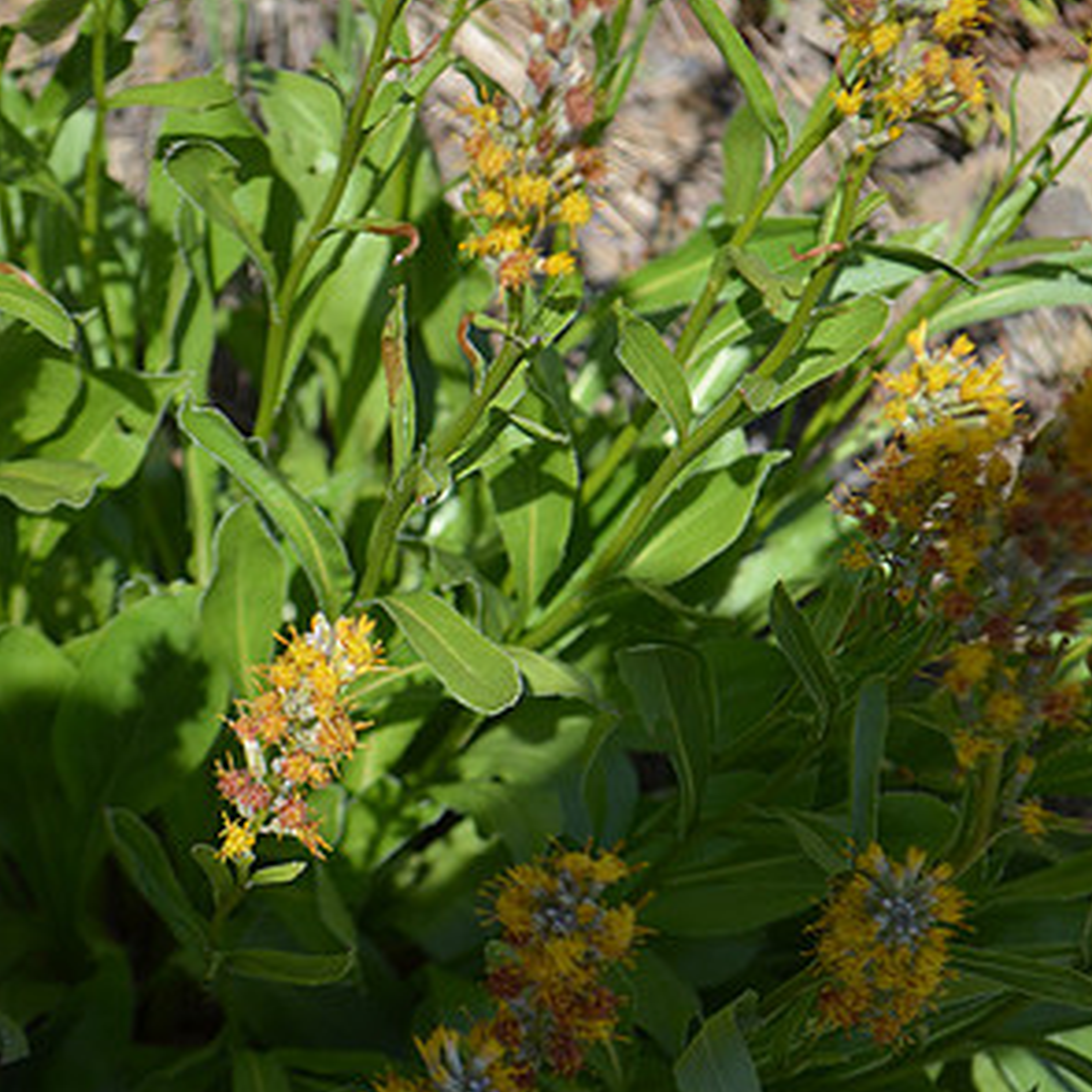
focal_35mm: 107
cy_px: 481
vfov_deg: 16.3
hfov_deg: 16.3
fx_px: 3806
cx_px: 548
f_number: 5.6
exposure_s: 1/1250
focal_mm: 55
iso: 400
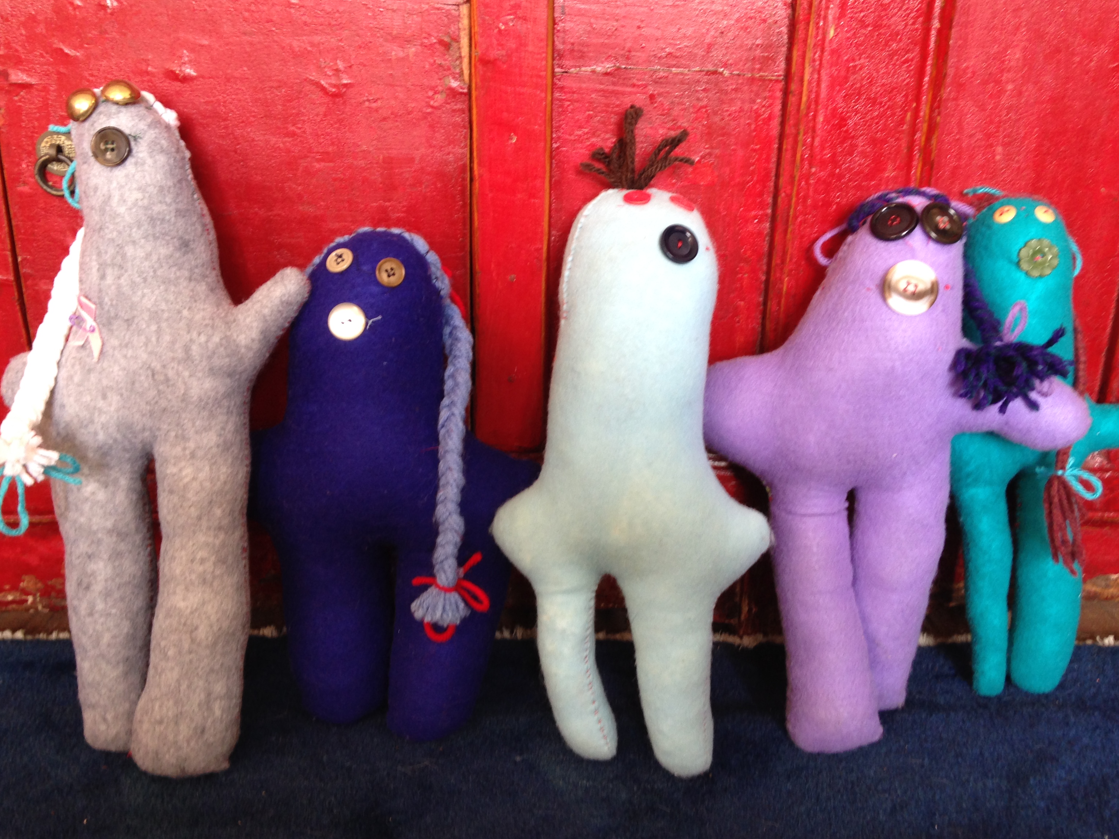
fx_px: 1131
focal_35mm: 35
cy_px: 409
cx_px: 555
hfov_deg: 52.6
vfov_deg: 40.7
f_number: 2.4
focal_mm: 4.12
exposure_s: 1/20
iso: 80
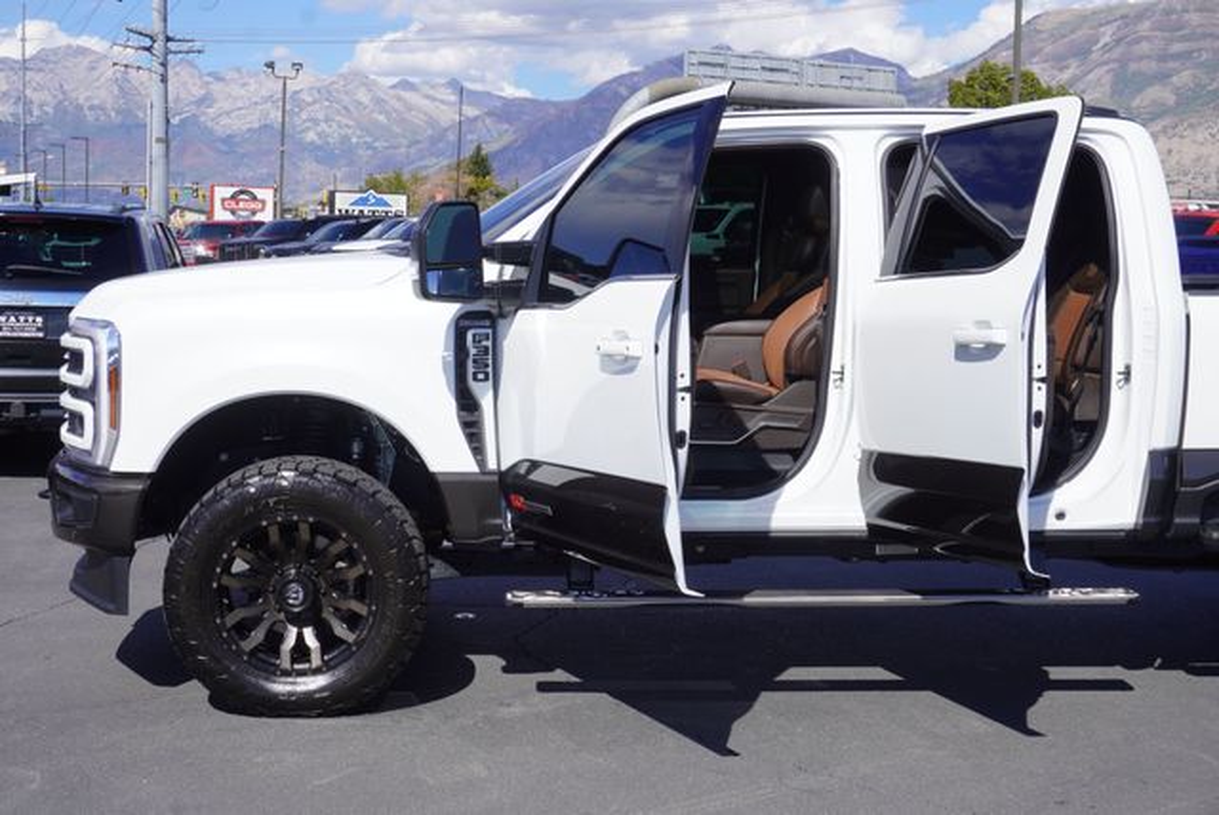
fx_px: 1728
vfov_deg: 26.5
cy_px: 408
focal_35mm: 51
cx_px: 610
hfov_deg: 38.8
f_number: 11
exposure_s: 1/160
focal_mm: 34
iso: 100
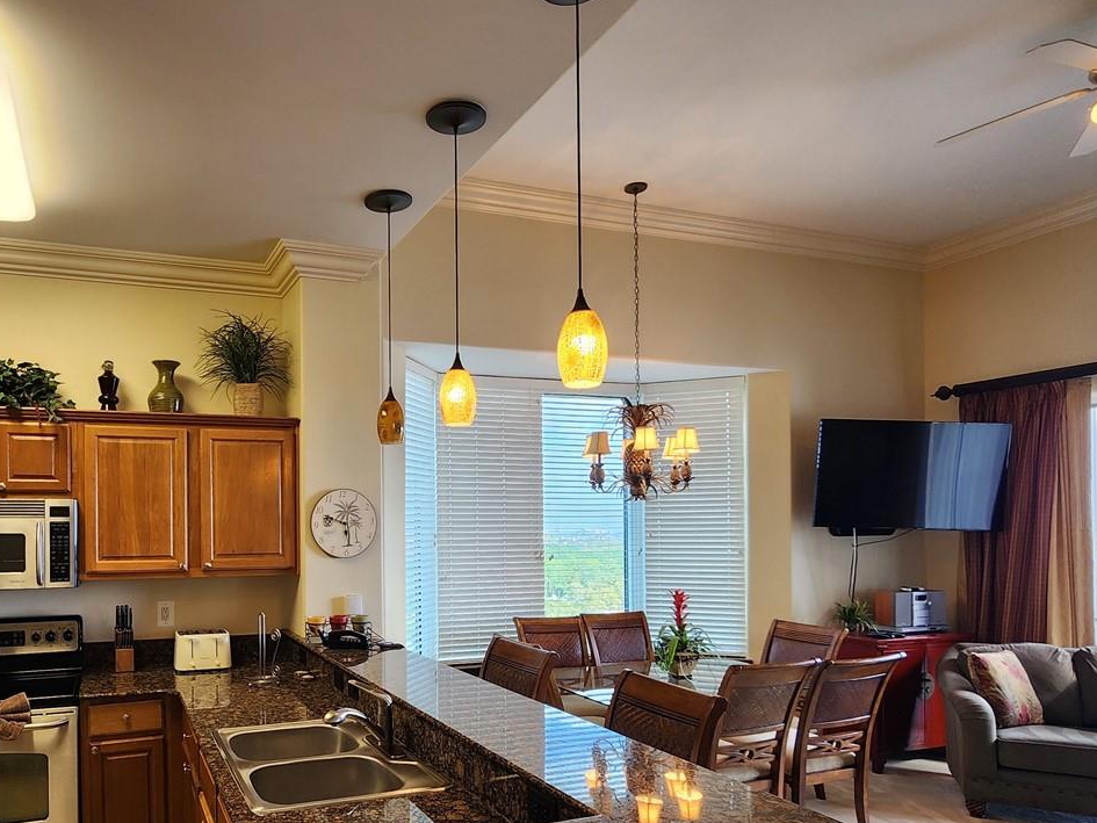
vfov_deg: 60.2
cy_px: 522
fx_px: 697
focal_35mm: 22
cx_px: 377
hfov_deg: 74.3
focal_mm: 2.2
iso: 100
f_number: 2.2
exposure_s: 1/60
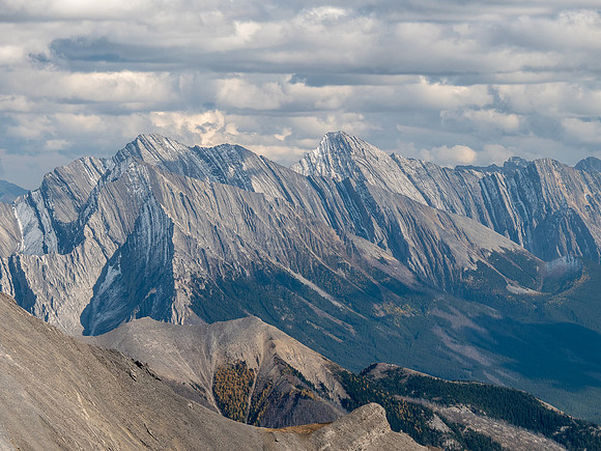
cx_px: 300
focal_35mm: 204
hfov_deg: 9.7
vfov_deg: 7.3
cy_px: 226
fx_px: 3542
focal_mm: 102
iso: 200
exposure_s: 1/320
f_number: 8
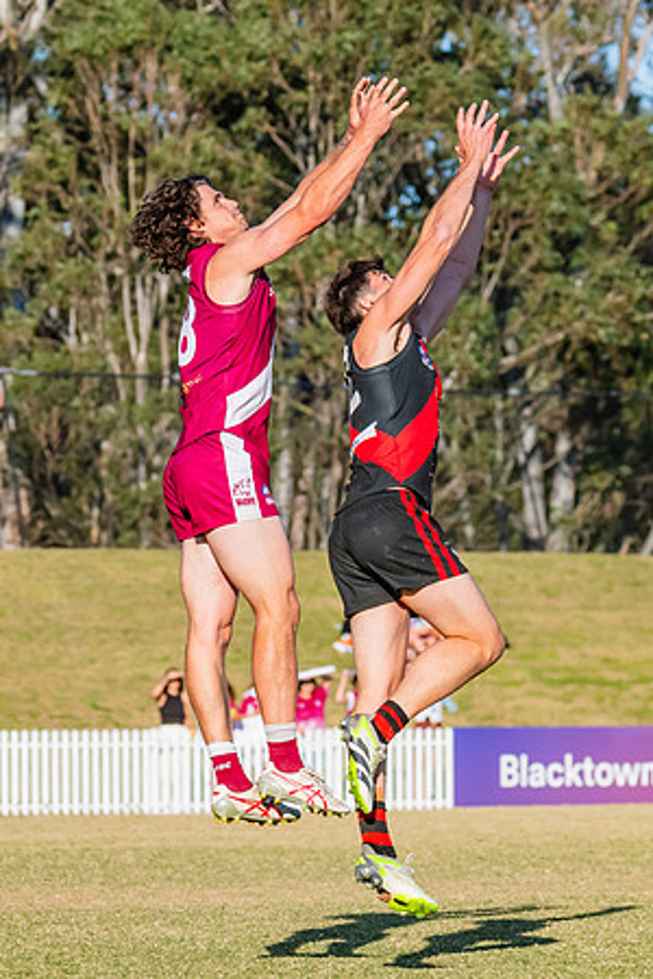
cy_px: 363
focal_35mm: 407
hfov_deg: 3.4
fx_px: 11078
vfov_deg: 5.1
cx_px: 127
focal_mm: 210
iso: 800
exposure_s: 1/1600
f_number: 9
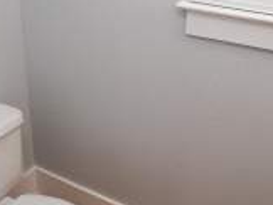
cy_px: 32
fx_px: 371
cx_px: 142
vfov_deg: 30.0
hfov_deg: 40.4
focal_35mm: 47
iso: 100
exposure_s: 1/60
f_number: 4
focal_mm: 16.5
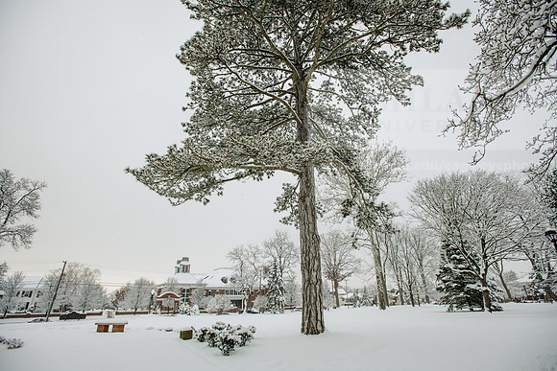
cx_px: 278
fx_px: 263
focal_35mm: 17
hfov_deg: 93.3
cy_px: 186
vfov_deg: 70.5
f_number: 5
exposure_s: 1/400
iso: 250
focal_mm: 17
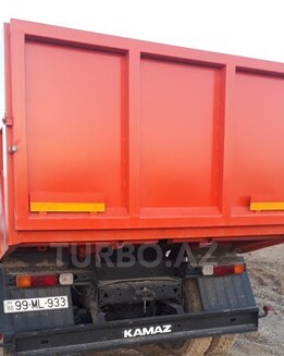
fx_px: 421
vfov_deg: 44.7
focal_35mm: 40
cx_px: 134
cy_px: 255
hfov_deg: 37.3
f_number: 1.9
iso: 80
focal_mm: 3.6
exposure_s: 1/100
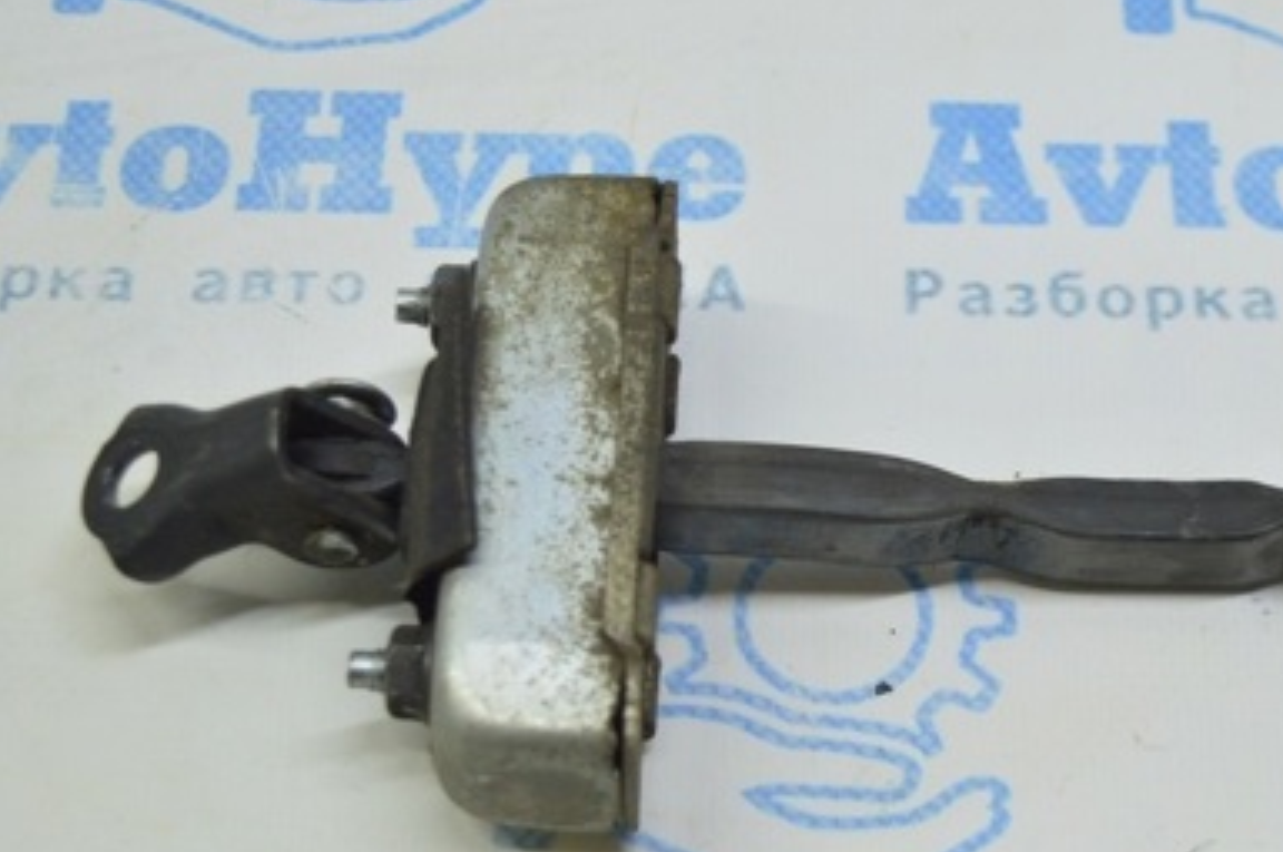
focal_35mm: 75
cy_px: 530
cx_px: 799
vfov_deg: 18.1
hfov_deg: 26.9
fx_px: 2669
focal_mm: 30
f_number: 4.2
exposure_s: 1/40
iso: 400
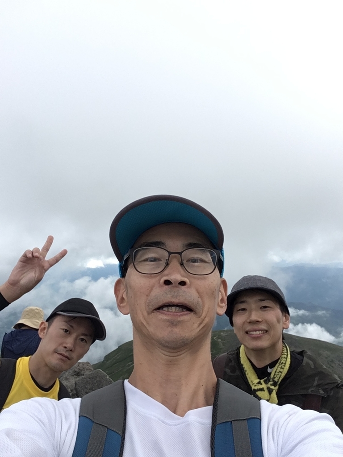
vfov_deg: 58.4
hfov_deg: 45.4
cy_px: 228
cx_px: 172
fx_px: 410
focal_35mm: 31
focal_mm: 2.15
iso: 50
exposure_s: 1/826
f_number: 2.4
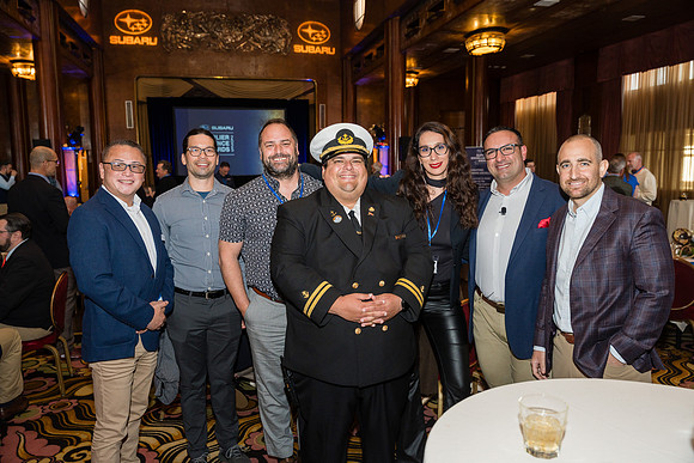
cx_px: 347
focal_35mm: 29
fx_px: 563
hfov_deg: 63.3
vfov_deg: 44.7
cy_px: 232
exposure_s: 1/160
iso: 640
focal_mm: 29.2
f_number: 4
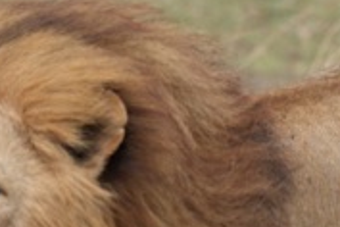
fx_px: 22457
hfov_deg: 0.9
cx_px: 223
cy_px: 393
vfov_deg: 0.6
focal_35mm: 2378
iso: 125
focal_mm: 350
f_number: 6.3
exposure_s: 1/500
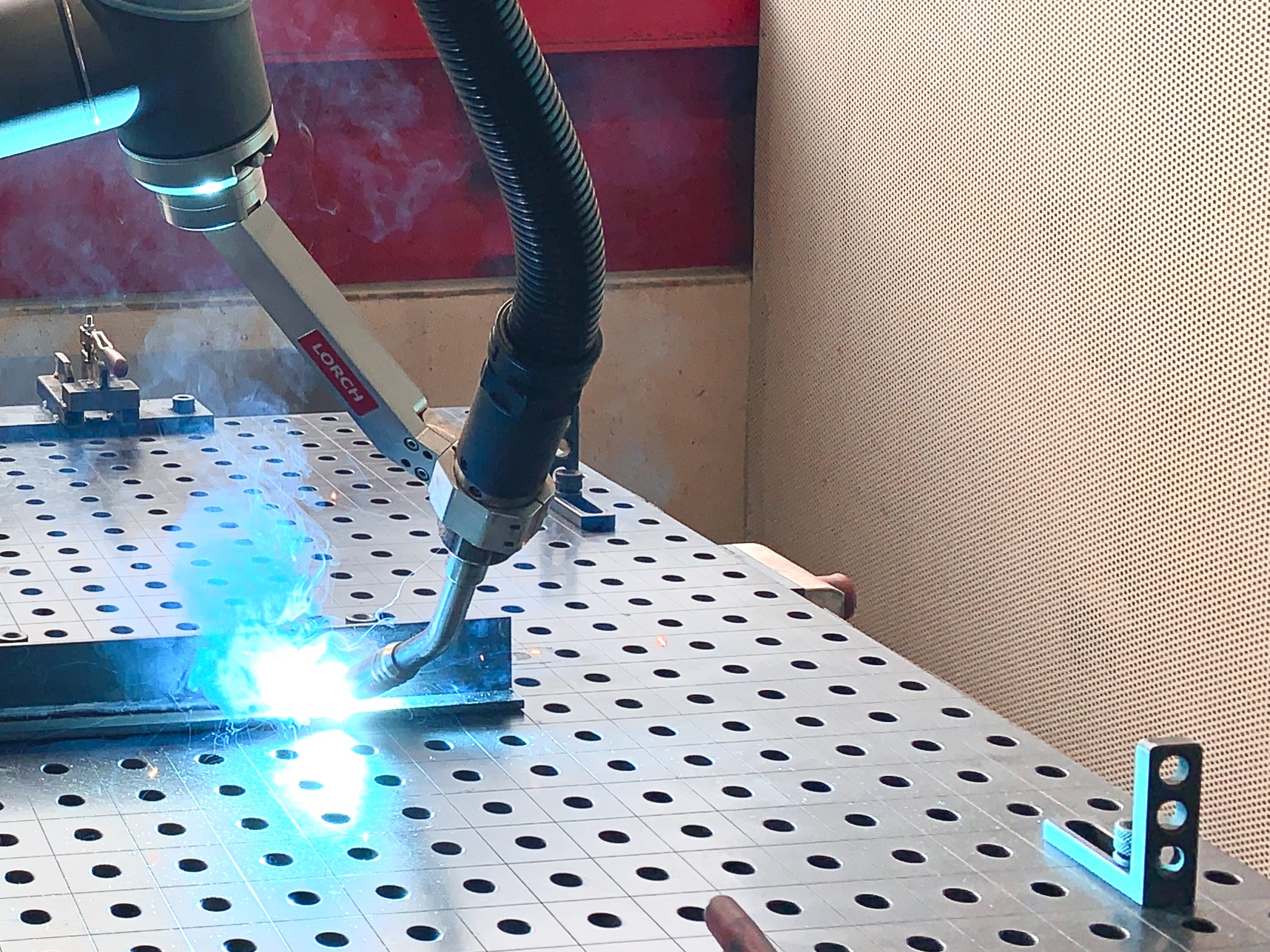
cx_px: -150
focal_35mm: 61
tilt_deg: -7.3
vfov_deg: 23.7
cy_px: 217
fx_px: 2238
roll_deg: +1.2
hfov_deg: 28.6
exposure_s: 1/238
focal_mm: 4.25
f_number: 1.8
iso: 25
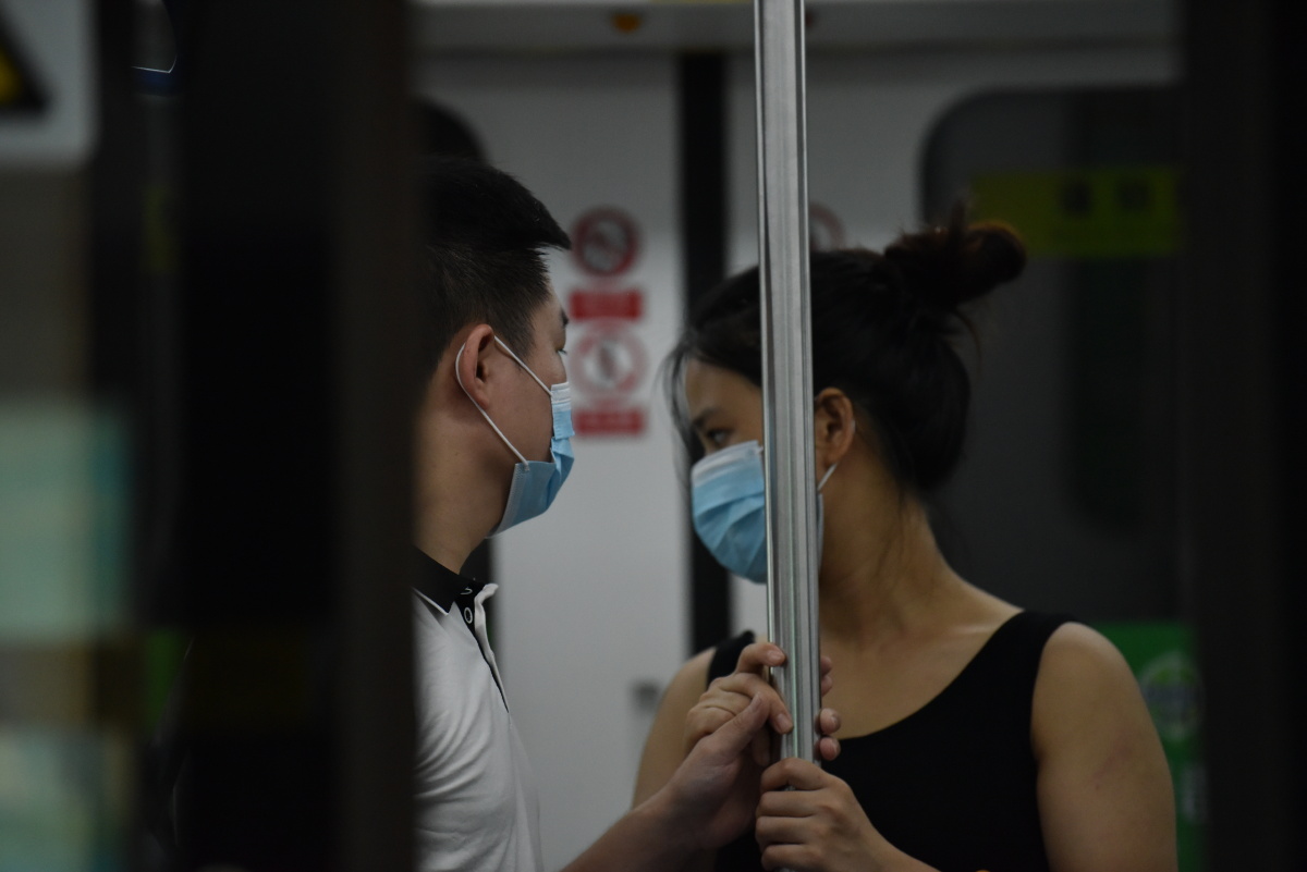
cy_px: 436
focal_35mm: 200
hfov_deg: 10.3
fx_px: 7263
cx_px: 654
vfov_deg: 6.9
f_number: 2.8
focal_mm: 200
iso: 3200
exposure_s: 1/640
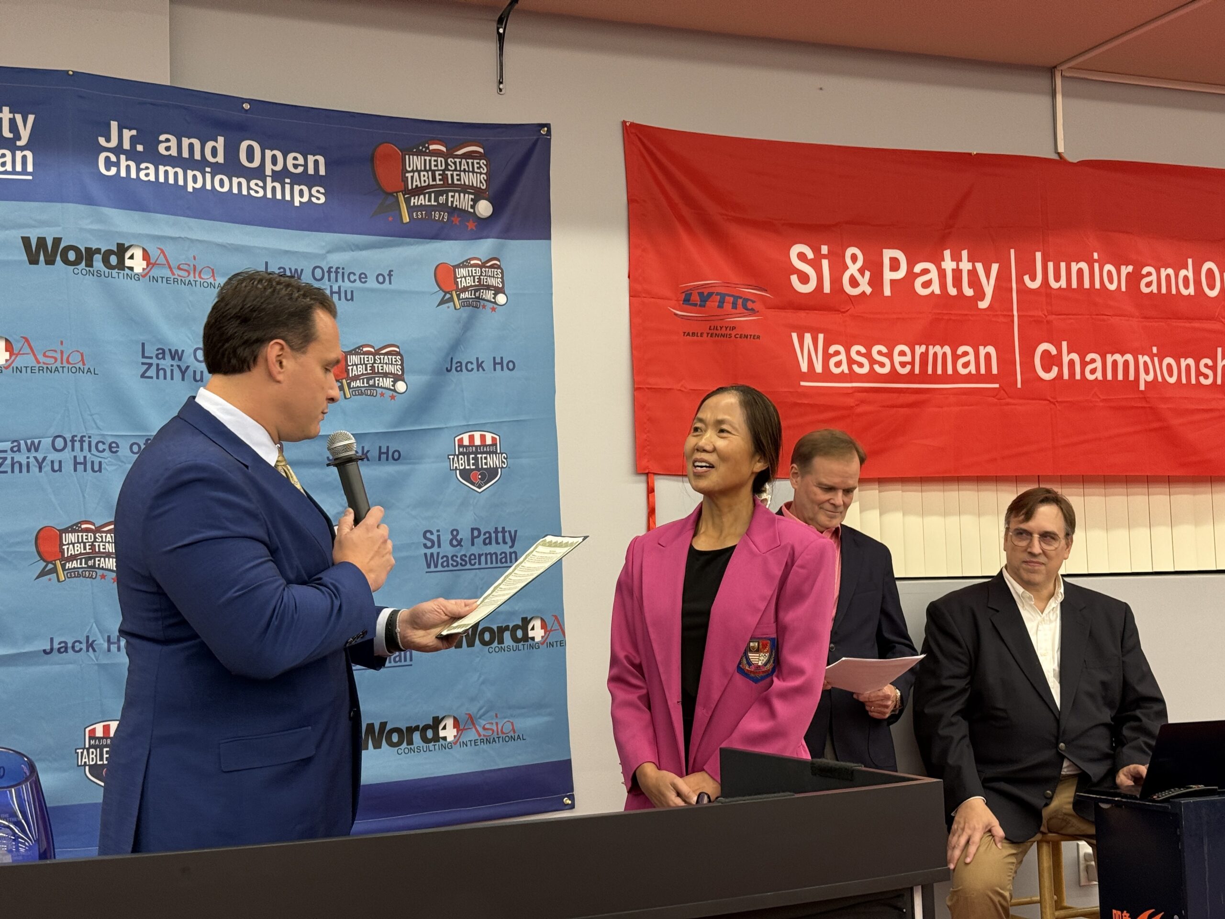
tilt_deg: +4.0
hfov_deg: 39.7
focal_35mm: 48
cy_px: 460
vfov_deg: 30.3
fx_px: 1699
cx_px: 612
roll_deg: +1.4
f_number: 1.78
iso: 80
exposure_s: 1/60
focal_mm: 6.76
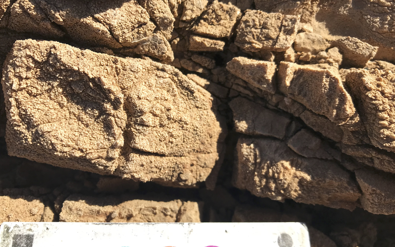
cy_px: 135
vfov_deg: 41.8
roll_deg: +23.3
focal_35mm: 30
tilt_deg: -40.8
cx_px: 198
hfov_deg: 62.9
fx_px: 323
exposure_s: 1/2519
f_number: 1.8
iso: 20
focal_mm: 3.99
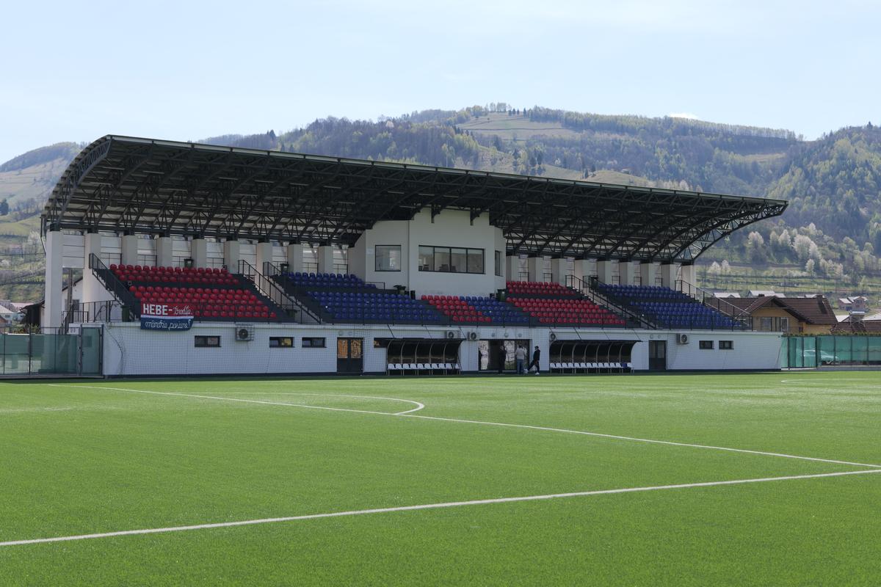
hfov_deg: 39.6
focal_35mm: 50
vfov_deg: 27.0
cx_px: 440
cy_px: 294
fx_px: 1224
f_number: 4
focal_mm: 50
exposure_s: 1/1300
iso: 100
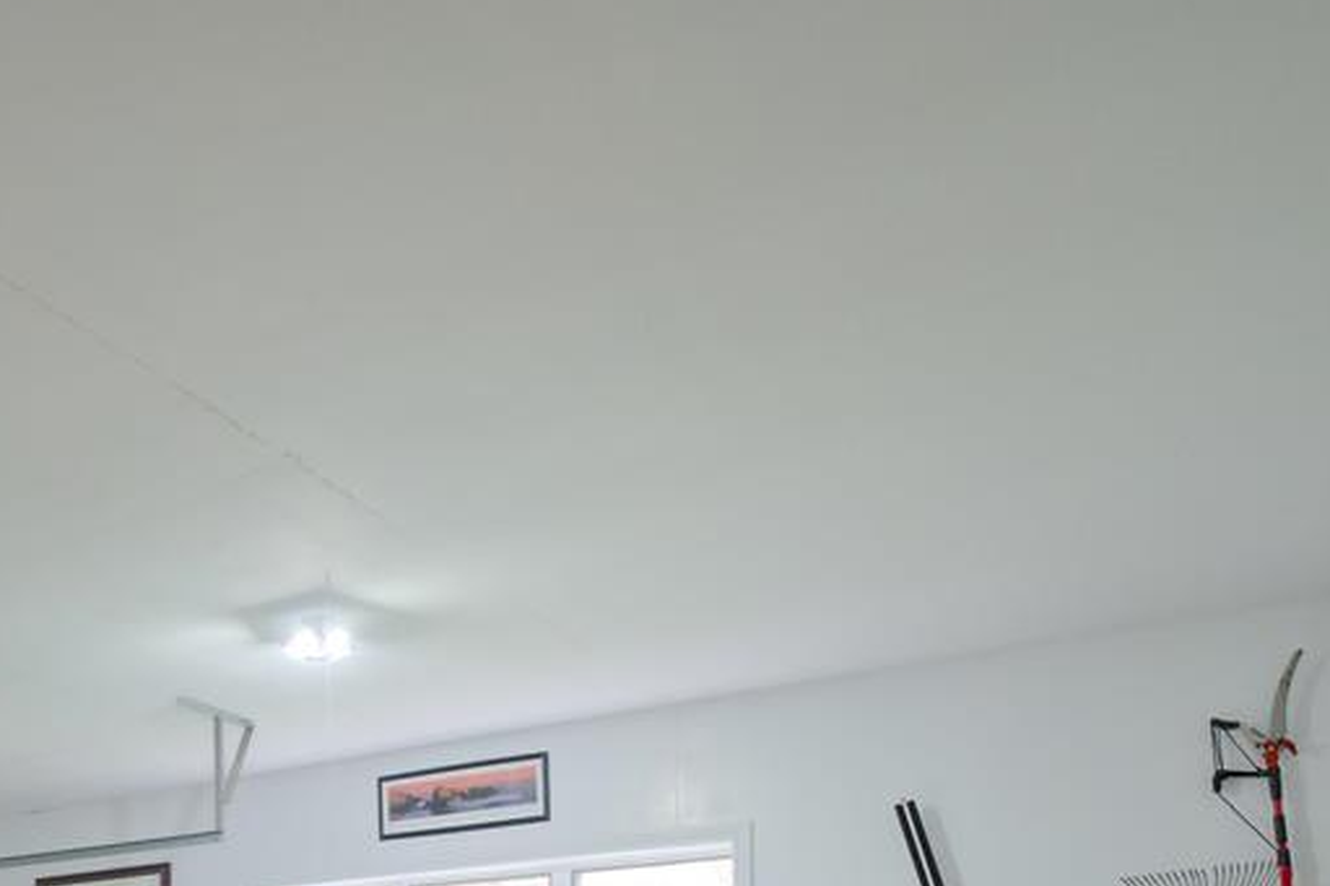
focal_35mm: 35
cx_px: 52
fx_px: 1293
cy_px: 1025
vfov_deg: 32.3
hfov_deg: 47.0
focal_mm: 14
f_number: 4
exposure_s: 1/160
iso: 1600
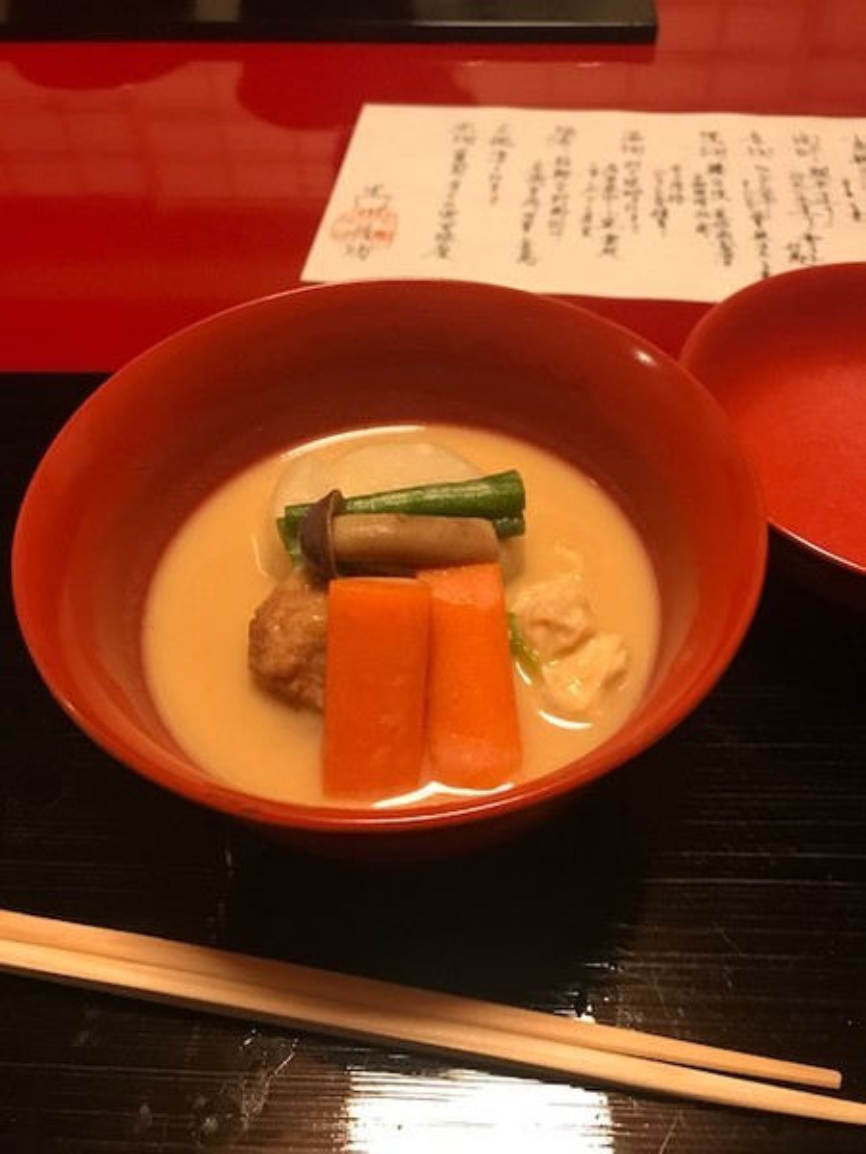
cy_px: 577
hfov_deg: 49.7
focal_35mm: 28
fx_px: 934
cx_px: 433
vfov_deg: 63.4
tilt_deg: -50.0
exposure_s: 1/12
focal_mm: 3.99
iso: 100
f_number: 1.8
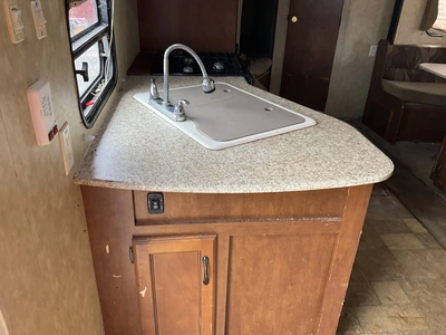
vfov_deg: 48.2
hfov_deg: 61.7
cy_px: 168
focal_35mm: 29
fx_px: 374
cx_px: 223
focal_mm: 3
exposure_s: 1/60
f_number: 1.8
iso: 100
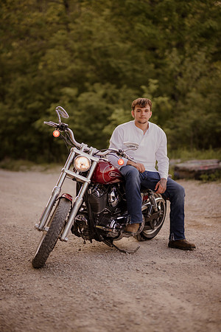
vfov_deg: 23.9
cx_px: 110
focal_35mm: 85
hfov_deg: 16.1
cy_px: 166
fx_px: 783
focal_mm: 85
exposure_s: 1/400
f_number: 1.4
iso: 100
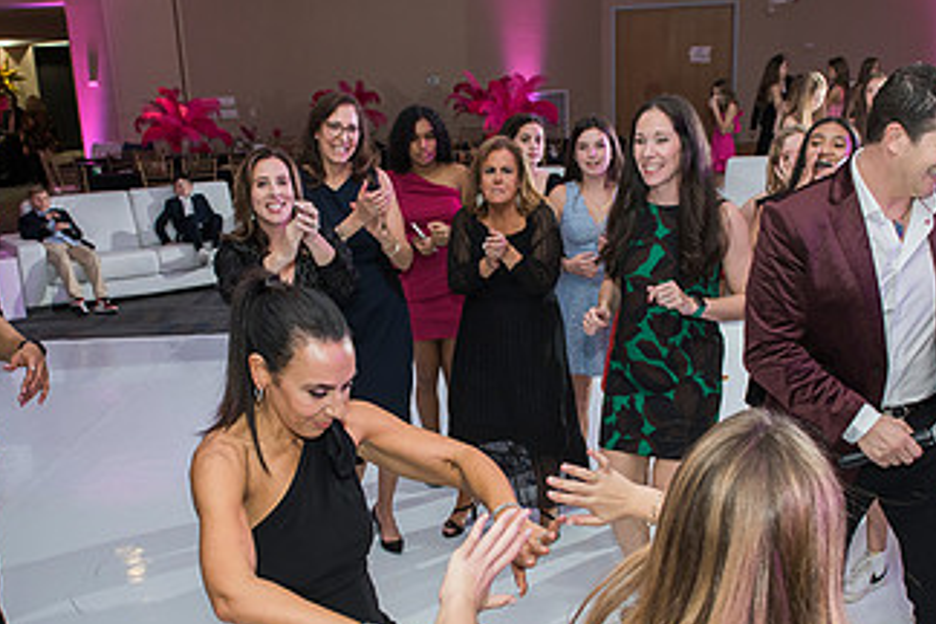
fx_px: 1118
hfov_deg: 45.4
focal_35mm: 43
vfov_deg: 30.9
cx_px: 454
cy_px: 417
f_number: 4.5
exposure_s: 1/100
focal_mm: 24
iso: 1000
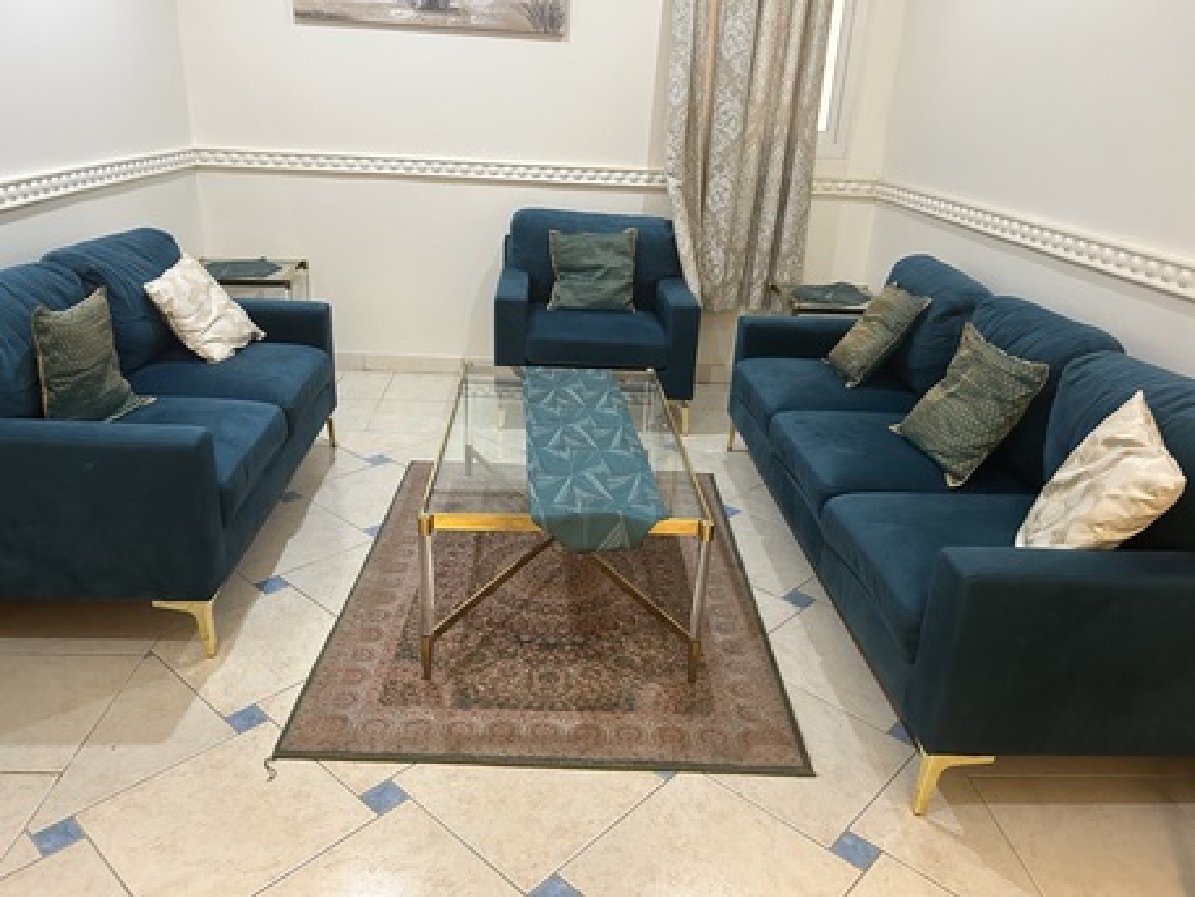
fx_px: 898
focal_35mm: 26
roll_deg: -2.1
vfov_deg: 53.1
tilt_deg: -21.0
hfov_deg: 67.3
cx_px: 598
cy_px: 448
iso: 400
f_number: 1.5
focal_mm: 5.7
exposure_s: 1/60
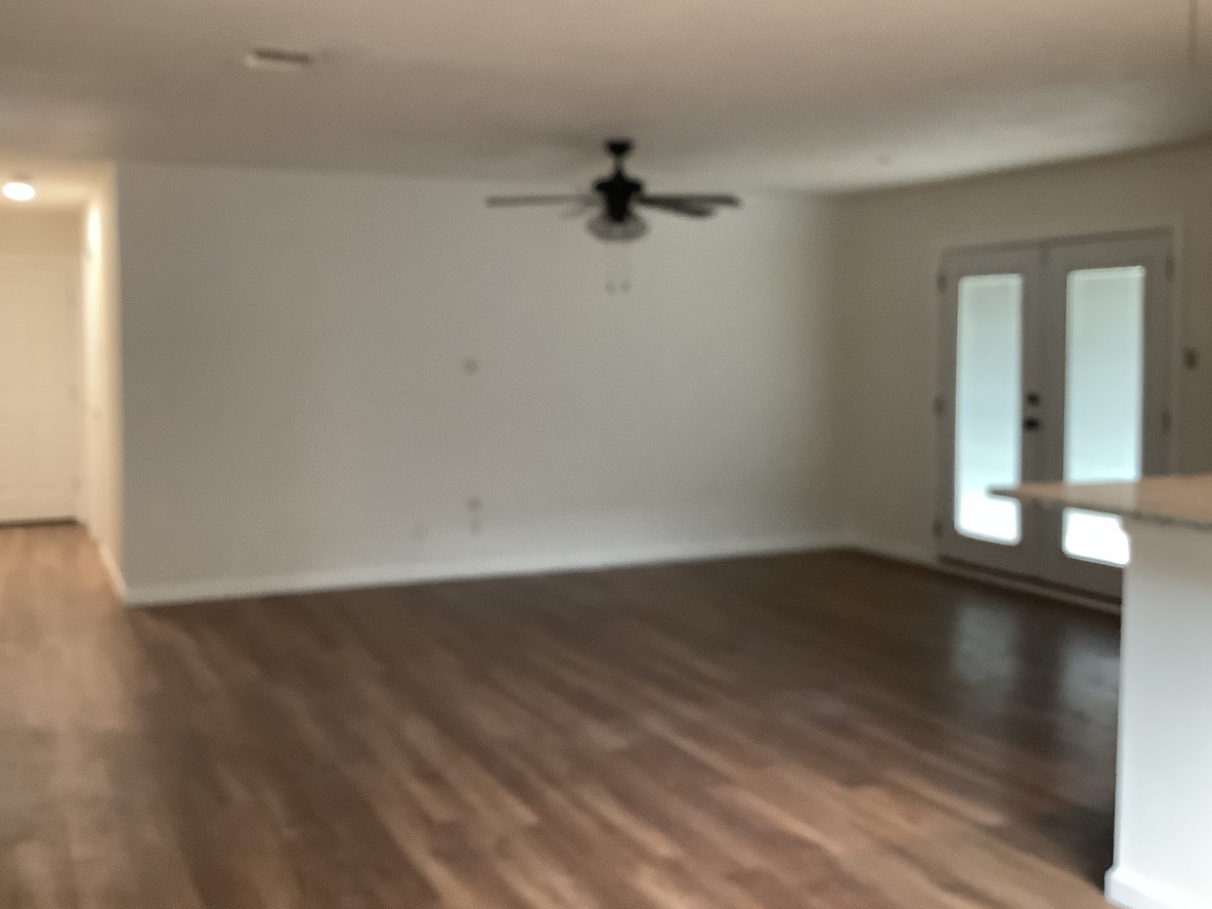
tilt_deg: -4.5
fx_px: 1260
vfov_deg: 39.6
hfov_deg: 51.4
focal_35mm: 36
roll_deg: -0.1
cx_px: 595
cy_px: 418
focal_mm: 3.3
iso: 320
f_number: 2.4
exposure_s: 1/40
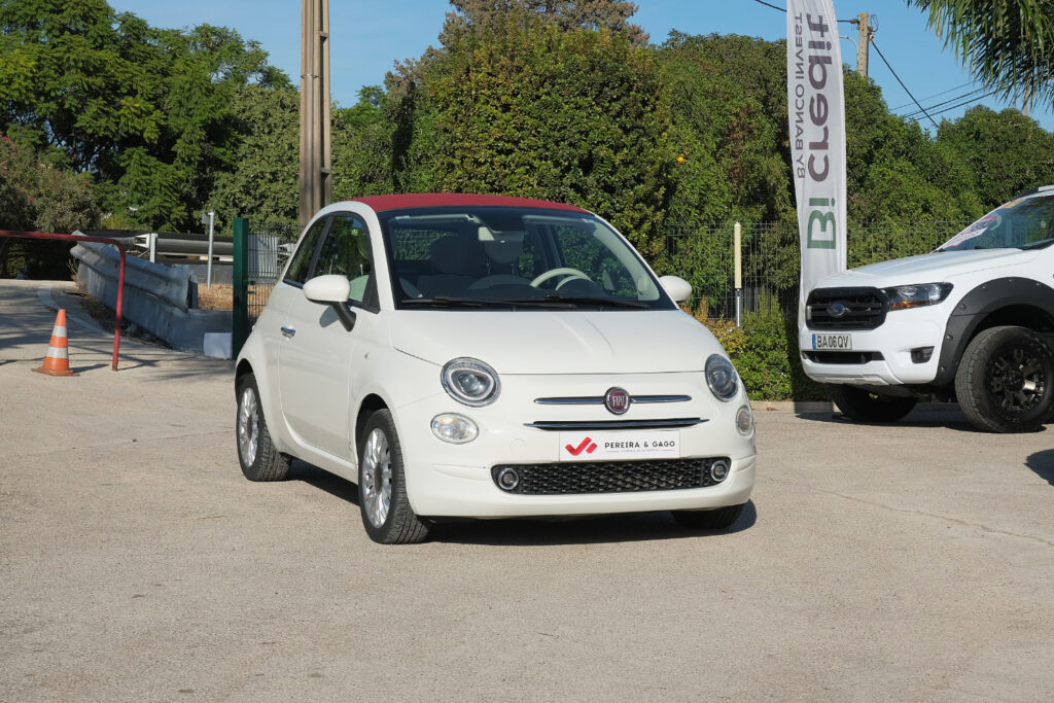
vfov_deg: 20.0
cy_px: 352
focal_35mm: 68
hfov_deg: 29.7
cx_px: 527
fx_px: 1991
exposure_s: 1/500
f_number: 9
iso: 160
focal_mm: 45
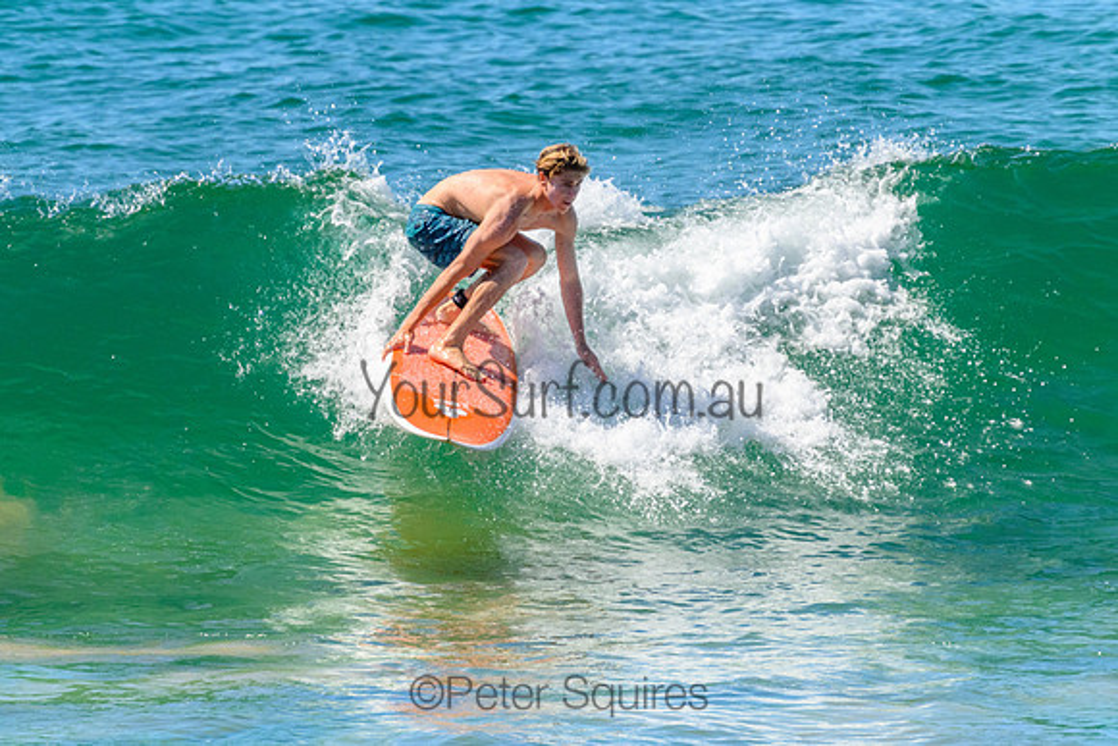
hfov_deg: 1.9
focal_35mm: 1101
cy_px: 312
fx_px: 34186
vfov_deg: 1.3
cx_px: 511
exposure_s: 1/2000
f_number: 11
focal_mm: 800
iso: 1600
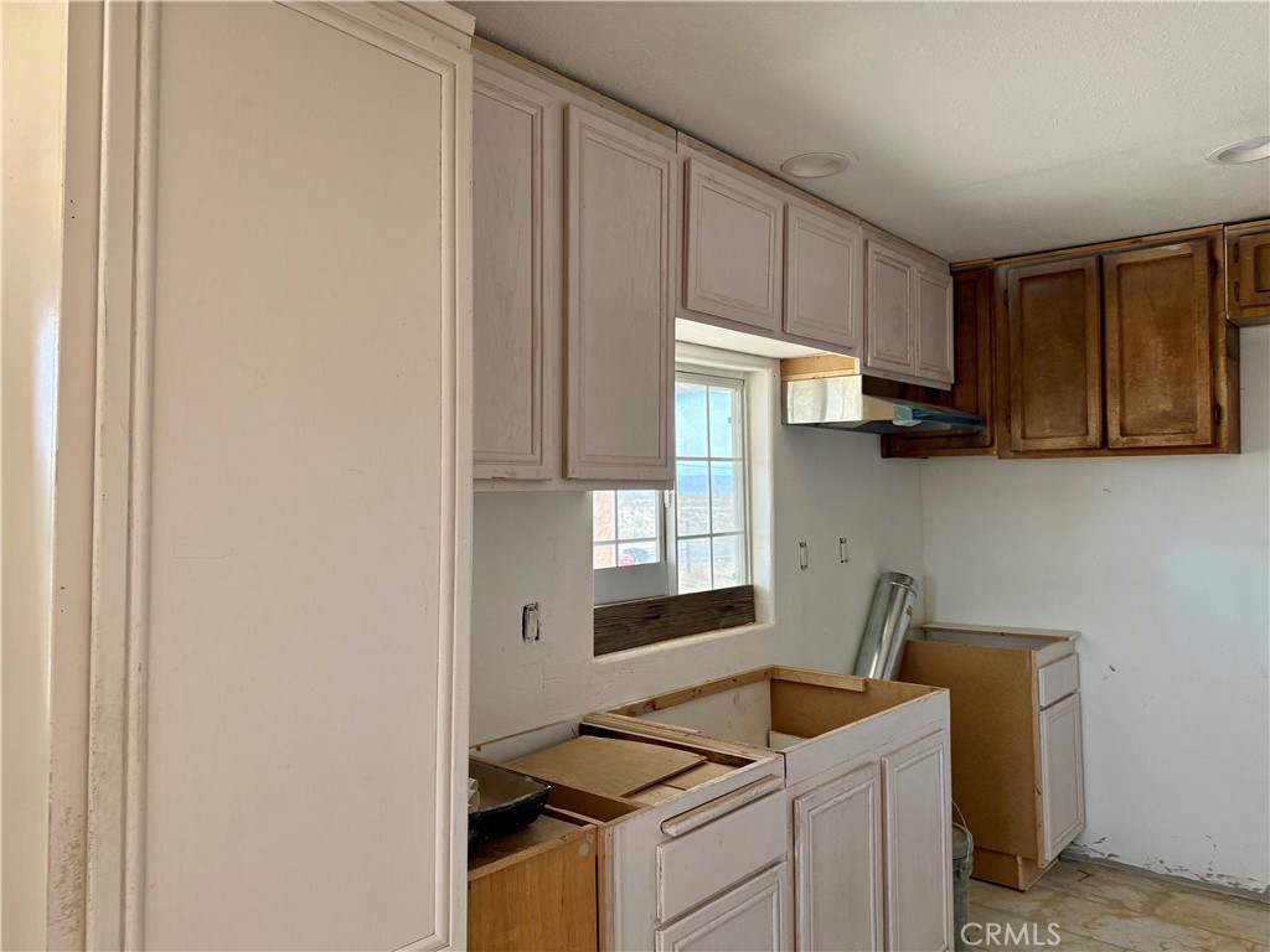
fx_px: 881
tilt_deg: +0.8
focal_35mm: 24
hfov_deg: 71.6
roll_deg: +0.7
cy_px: 476
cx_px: 635
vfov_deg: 56.8
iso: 200
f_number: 1.78
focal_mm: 6.76
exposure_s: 1/243
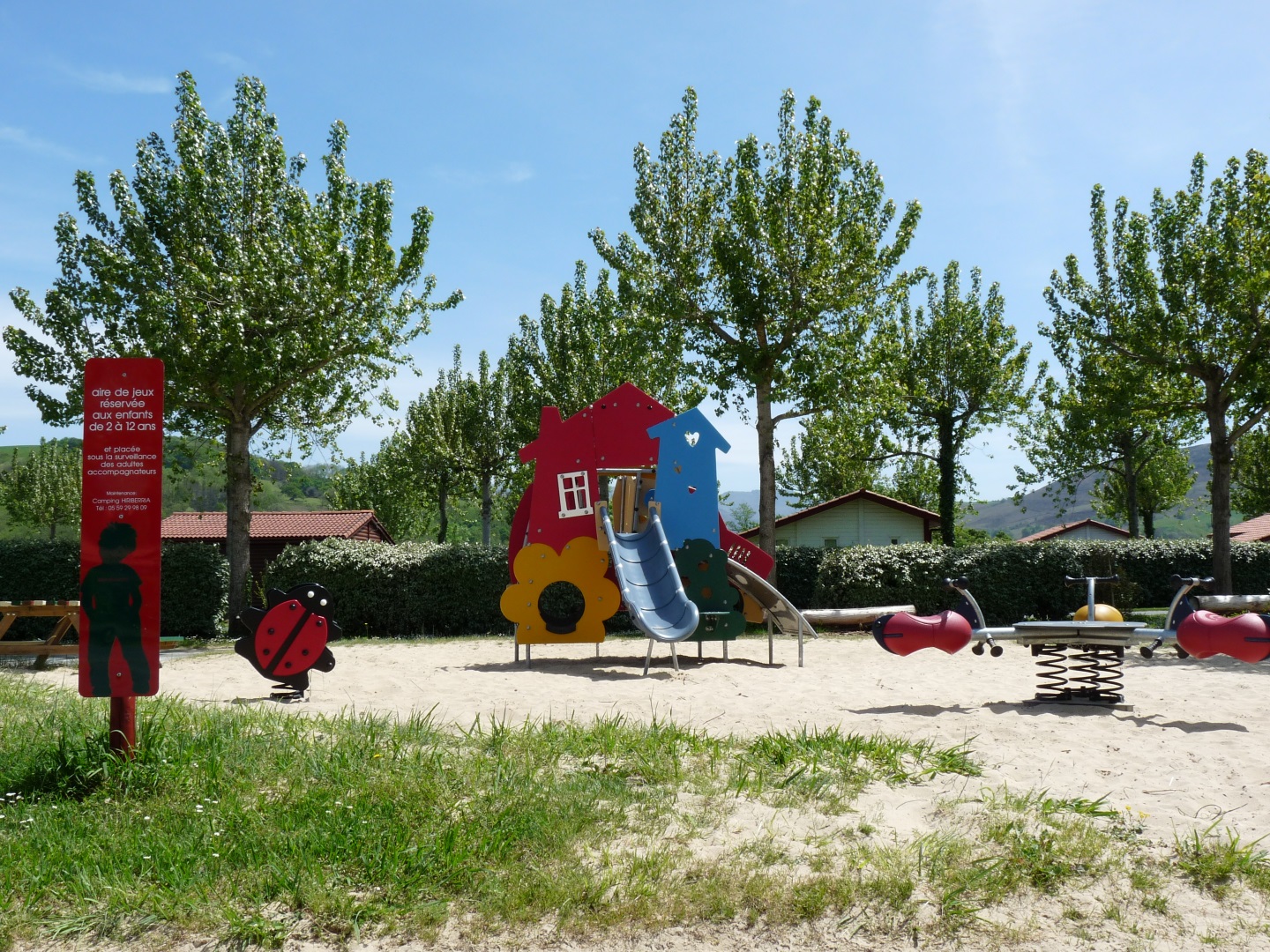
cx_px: 635
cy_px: 476
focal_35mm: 34
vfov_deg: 41.8
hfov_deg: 54.0
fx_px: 1247
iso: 100
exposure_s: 1/400
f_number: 5.6
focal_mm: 6
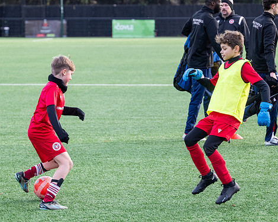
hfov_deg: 10.5
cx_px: 122
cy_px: 138
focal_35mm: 184
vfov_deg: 8.4
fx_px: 1513
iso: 800
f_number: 4
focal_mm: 115
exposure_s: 1/1250
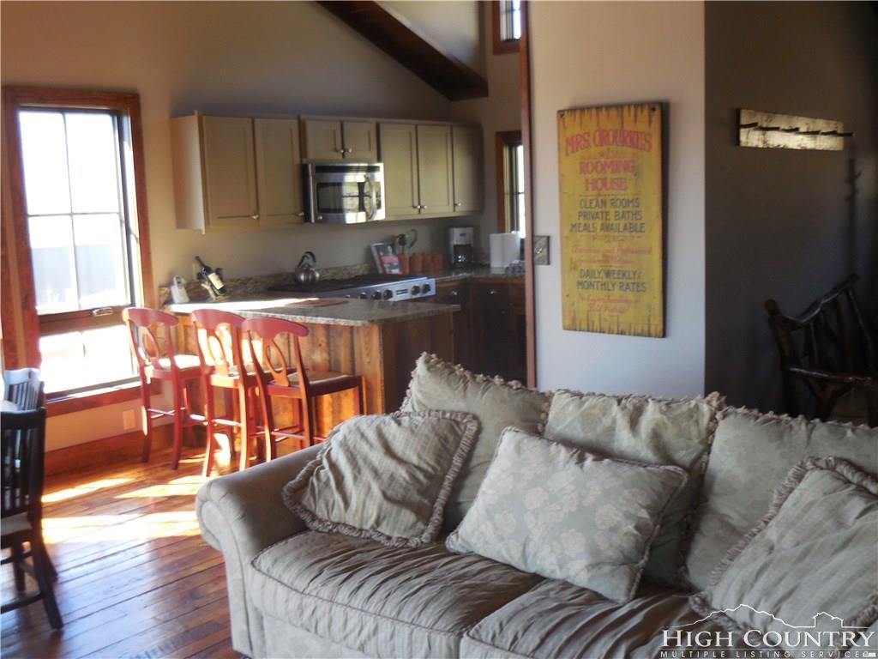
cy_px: 330
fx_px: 989
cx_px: 439
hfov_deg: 47.9
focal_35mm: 39
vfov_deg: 36.8
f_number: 3.9
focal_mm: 7
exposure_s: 1/30
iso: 280
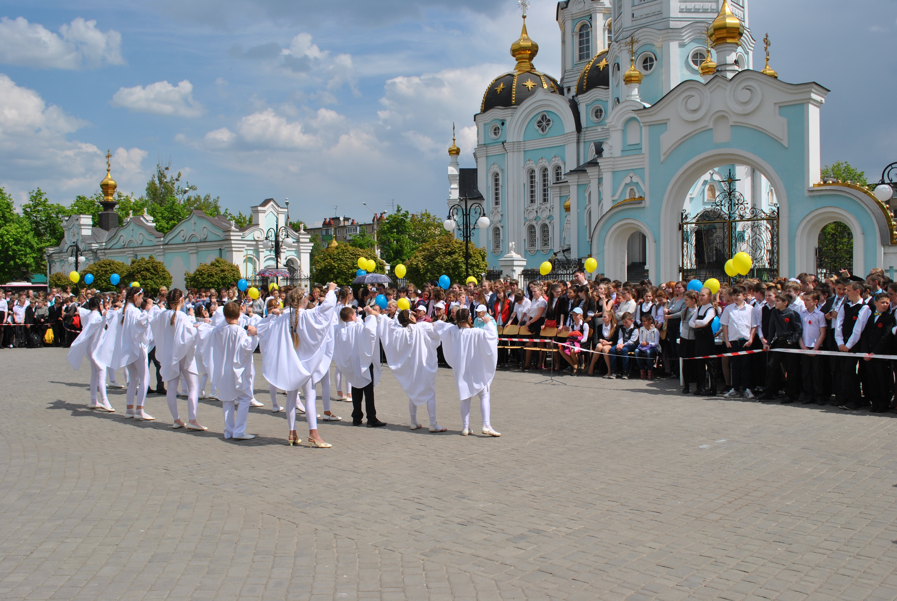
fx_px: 823
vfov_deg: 40.1
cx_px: 448
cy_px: 300
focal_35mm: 33
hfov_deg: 57.2
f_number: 9
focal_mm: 22
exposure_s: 1/320
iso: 100
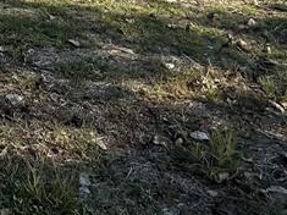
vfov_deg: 19.2
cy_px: -153
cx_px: -105
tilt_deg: +0.5
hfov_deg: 26.1
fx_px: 505
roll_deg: -0.6
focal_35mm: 61
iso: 50
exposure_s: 1/1189
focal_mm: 2.22
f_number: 2.2
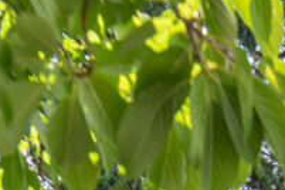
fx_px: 697
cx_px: 301
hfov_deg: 22.1
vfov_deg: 12.2
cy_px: 463
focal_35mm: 88
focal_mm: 17
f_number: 3.5
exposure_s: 1/1000
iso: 400
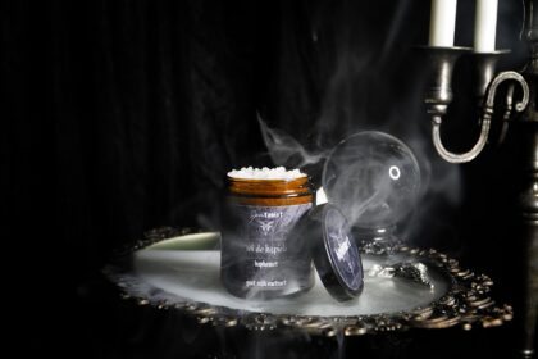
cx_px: 269
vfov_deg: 35.5
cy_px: 180
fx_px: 560
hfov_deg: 51.3
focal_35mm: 38
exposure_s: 1/30
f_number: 4
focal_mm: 25
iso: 6400
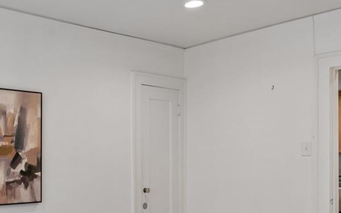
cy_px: 167
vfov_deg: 27.5
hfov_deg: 40.8
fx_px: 428
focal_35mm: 46
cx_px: 46
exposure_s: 1/25
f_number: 9
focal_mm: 17
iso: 400
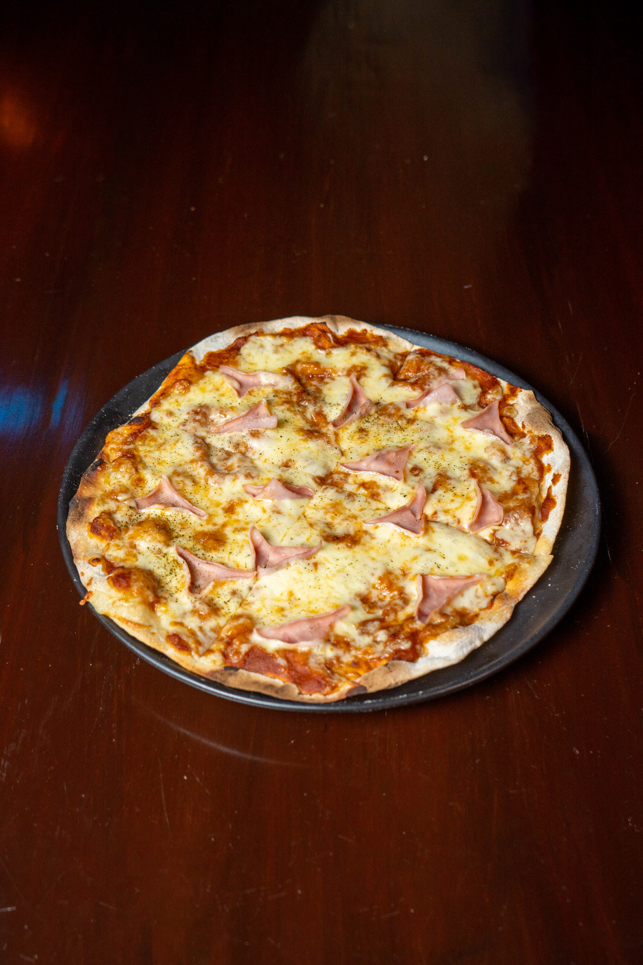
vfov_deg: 46.4
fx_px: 1125
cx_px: 322
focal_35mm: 42
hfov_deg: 31.9
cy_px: 482
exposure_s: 1/200
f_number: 4.5
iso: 125
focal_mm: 28
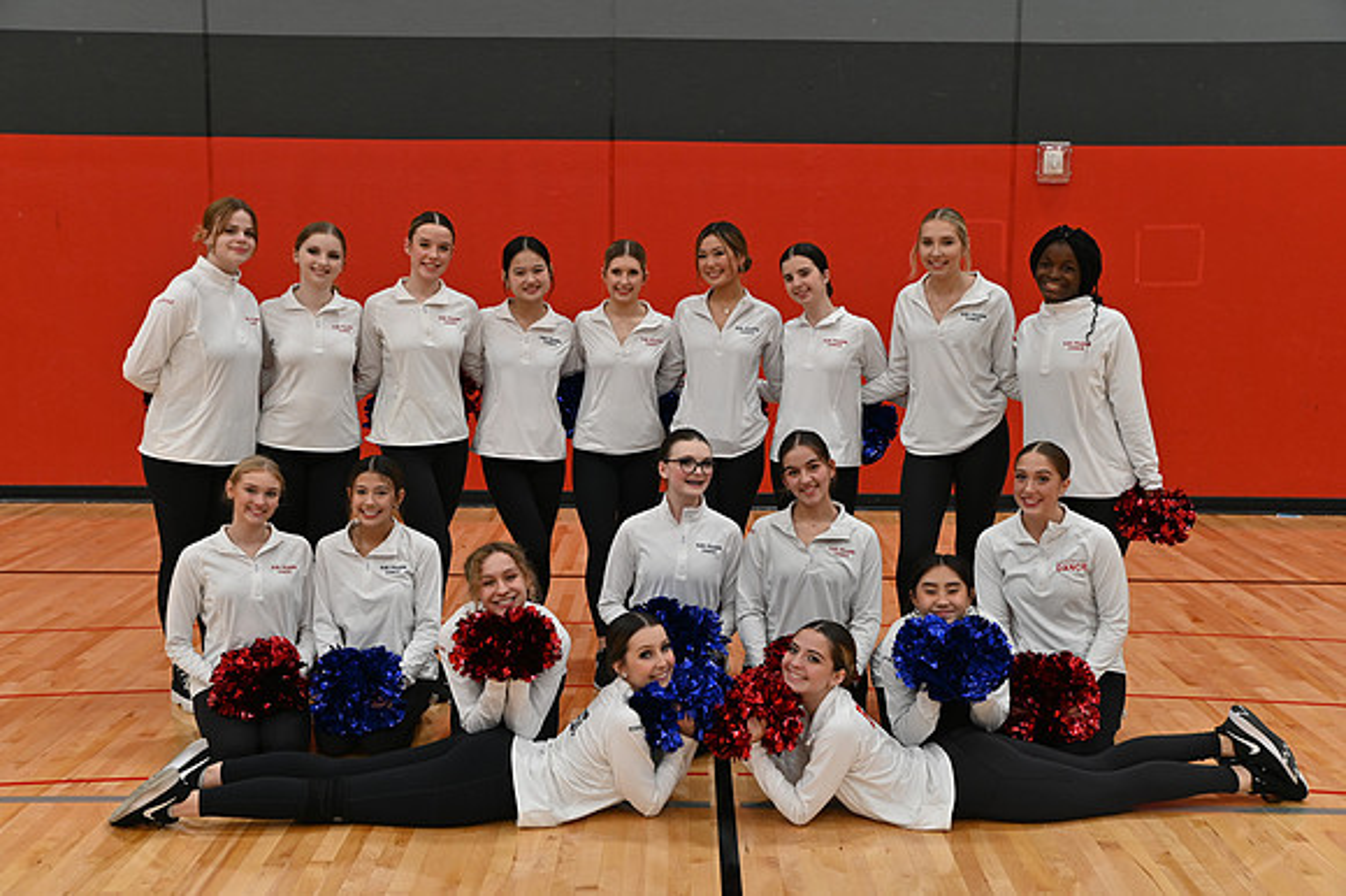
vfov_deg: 31.9
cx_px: 673
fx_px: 1569
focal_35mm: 42
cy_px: 448
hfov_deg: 46.4
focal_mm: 42
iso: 800
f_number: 4.5
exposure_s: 1/80
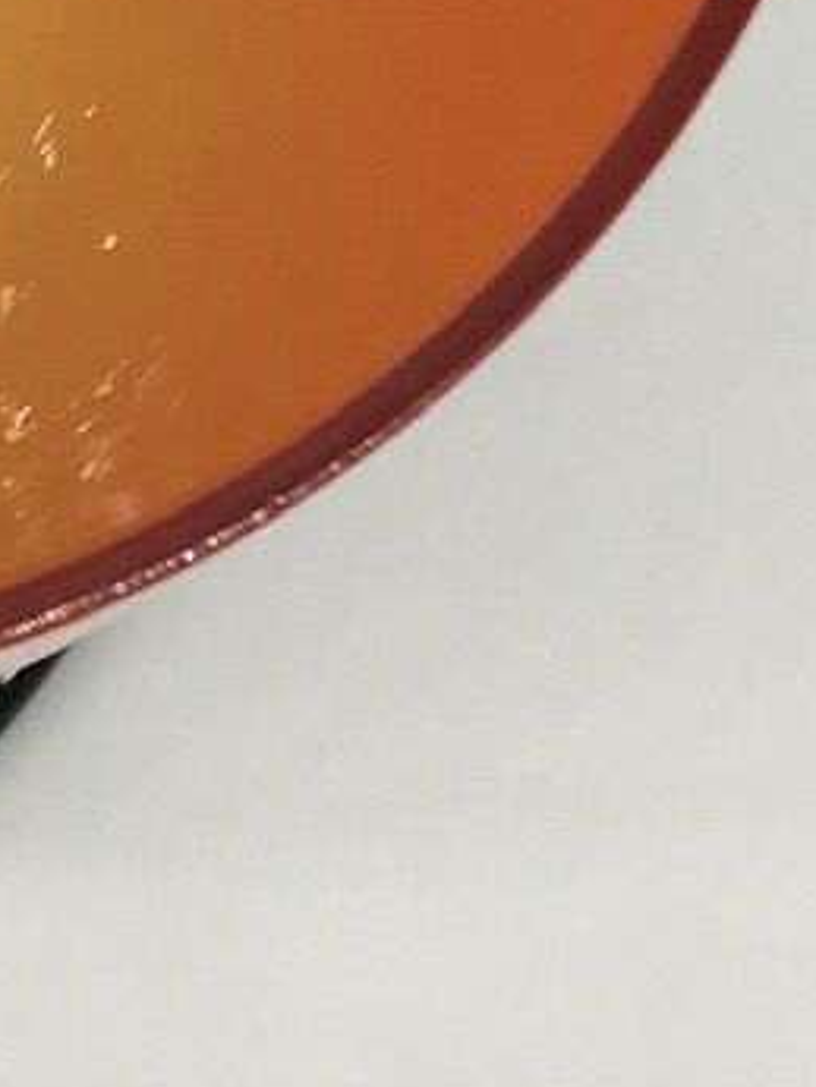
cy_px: -652
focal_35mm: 172
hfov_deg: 8.4
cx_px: -539
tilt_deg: -69.0
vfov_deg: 11.0
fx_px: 5403
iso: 25
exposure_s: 1/257
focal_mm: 4.15
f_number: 2.2
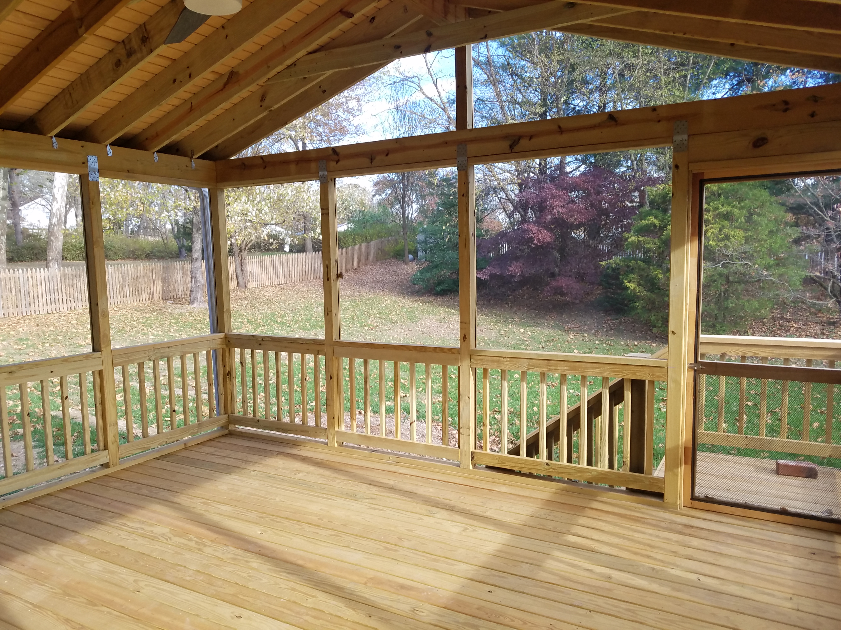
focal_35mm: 26
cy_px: 315
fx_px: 632
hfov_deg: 67.3
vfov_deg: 53.1
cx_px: 420
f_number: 1.7
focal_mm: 4.2
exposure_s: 1/211
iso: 50
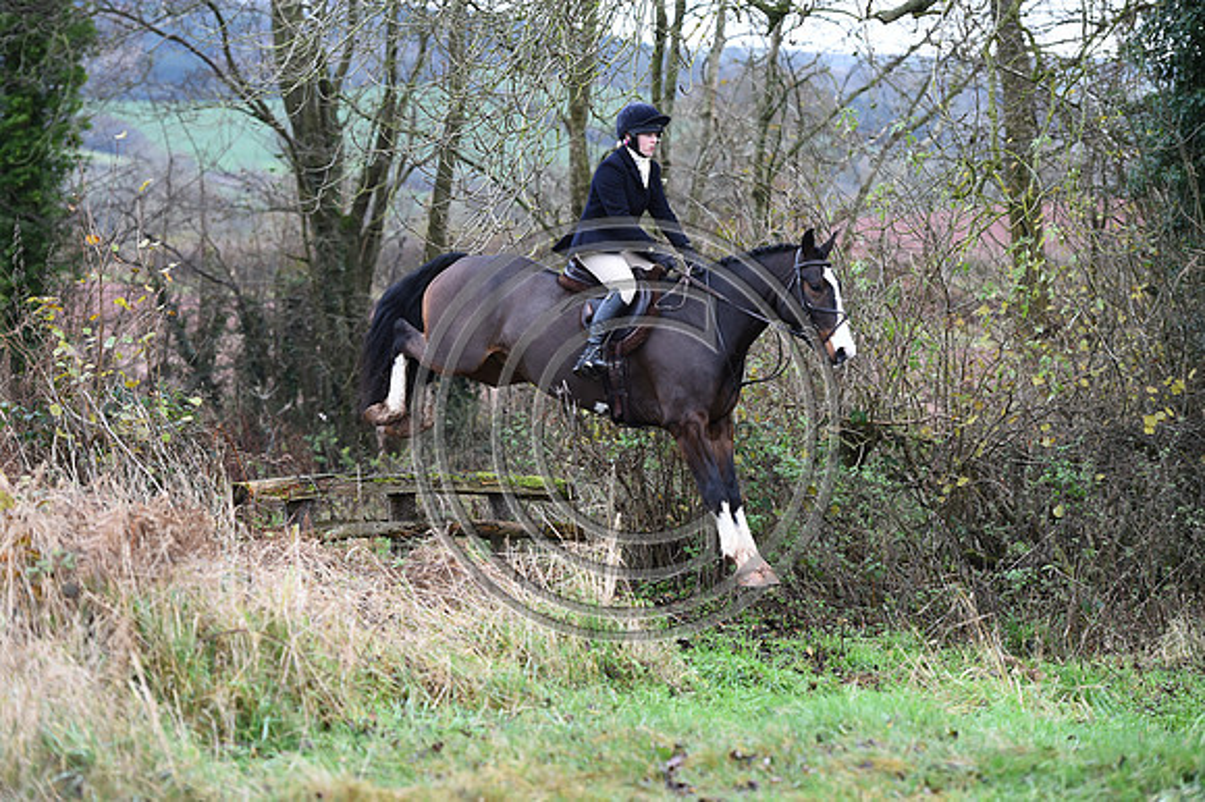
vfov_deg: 11.8
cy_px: 401
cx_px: 602
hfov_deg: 17.7
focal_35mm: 116
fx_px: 3880
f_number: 3.5
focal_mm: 116
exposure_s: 1/1000
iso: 1250
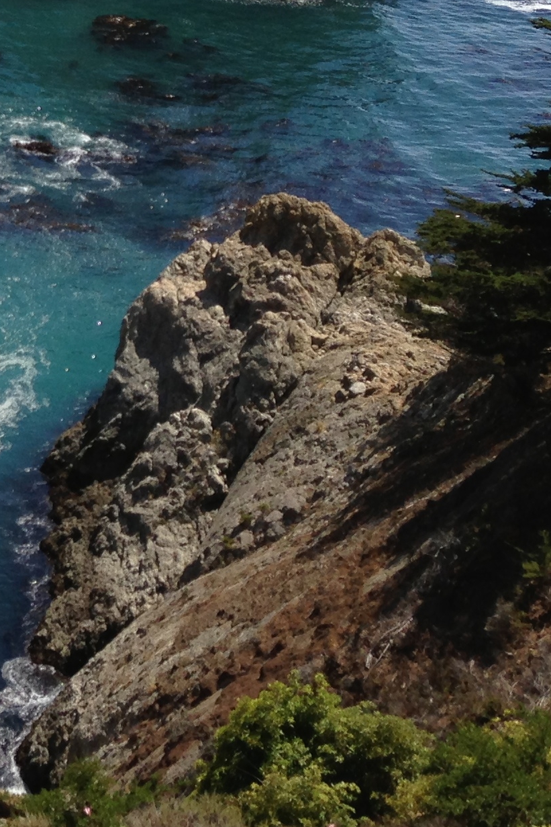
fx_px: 2088
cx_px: -362
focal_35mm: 91
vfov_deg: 21.9
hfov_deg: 13.8
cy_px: 84
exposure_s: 1/1642
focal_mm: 4.13
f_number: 2.4
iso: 50
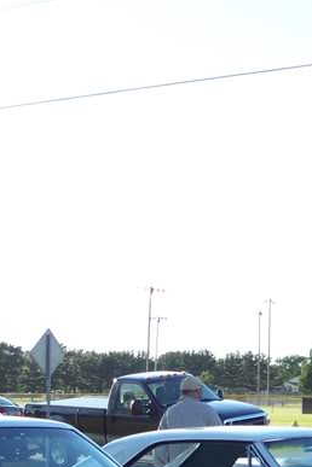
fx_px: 1287
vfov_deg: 20.4
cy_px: 366
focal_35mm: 99
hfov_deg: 13.8
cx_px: 243
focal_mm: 5.85
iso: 68
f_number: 2.8
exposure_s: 1/400
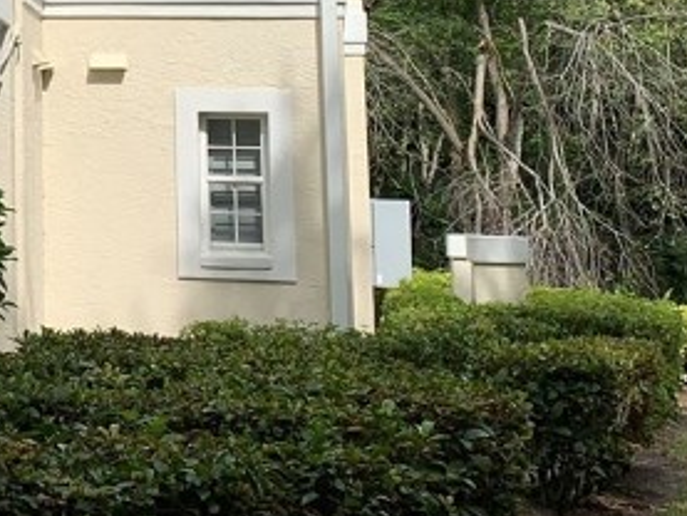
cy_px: -181
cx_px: -117
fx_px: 1906
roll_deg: -2.4
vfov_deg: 14.7
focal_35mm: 96
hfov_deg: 19.4
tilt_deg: +10.3
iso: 25
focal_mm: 4.25
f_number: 1.8
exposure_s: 1/2611
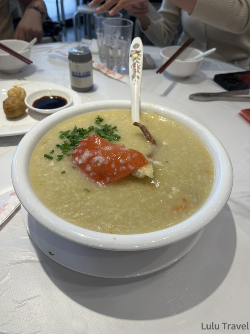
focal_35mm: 26
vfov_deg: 67.3
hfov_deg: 53.1
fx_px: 250
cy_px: 167
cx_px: 125
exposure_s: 1/120
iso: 32
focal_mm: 5.1
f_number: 1.6
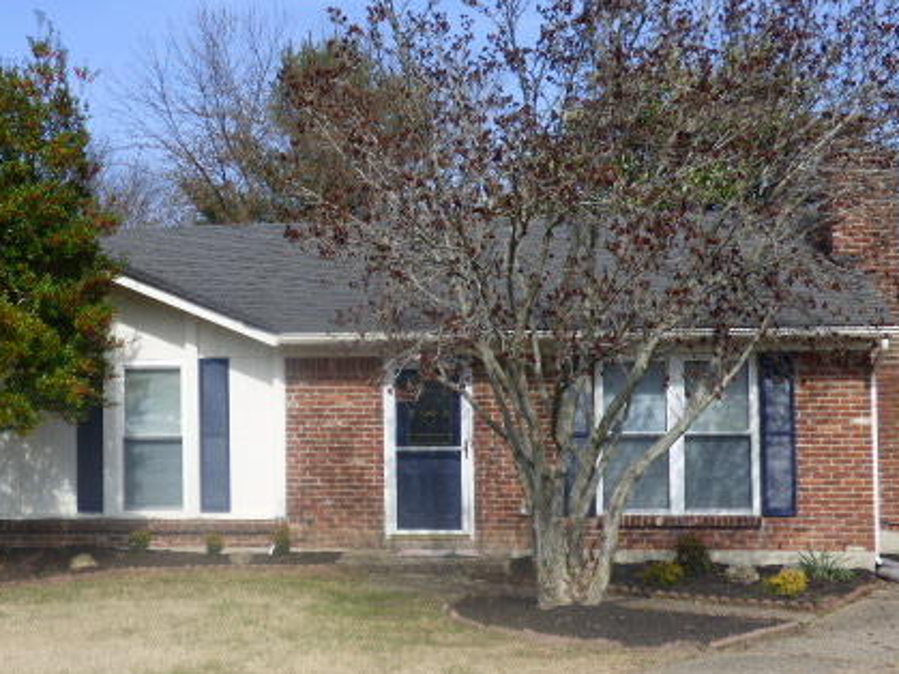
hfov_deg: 34.6
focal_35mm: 55
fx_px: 1428
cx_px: 300
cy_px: 376
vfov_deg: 26.5
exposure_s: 1/1000
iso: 100
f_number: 3.4
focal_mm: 6.18
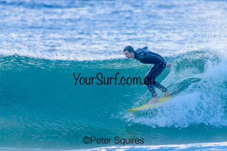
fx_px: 6307
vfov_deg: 1.4
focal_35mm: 1000
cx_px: 114
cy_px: 76
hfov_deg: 2.1
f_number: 11
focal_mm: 1000
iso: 4000
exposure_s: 1/2000
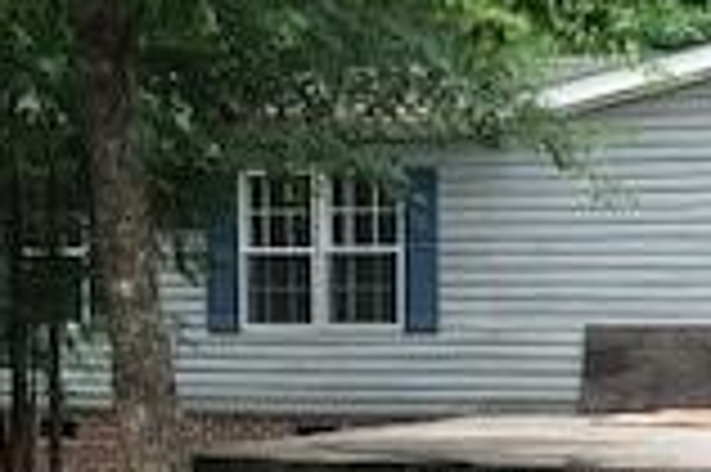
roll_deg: +0.6
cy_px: 468
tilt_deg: -4.3
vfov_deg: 11.5
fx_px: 2328
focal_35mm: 118
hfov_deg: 17.0
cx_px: 716
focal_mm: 4
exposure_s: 1/40
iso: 25
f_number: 1.8
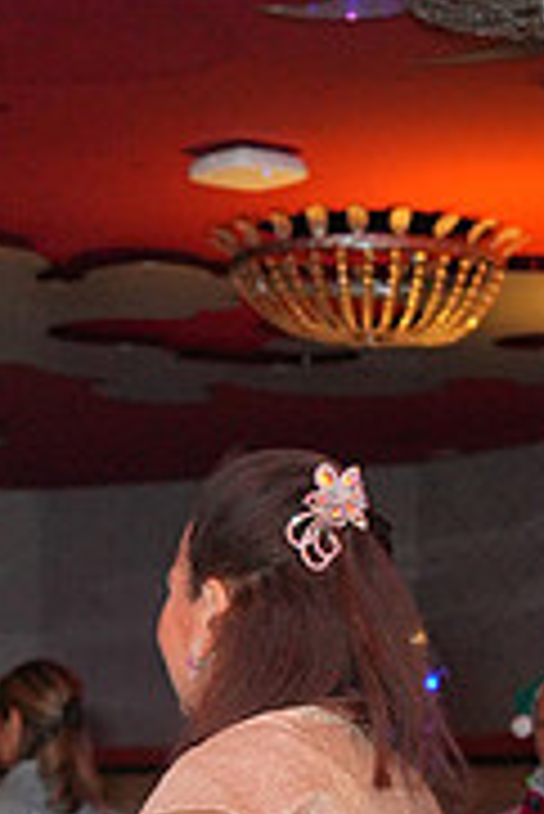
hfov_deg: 8.4
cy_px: 1178
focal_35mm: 163
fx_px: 3687
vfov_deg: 12.1
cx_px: 79
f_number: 4
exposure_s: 1/200
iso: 4000
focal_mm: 51
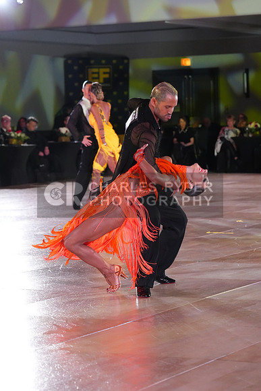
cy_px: 196
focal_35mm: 115
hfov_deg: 11.9
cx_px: 130
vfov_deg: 17.8
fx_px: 1250
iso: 4000
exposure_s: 1/250
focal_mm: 115
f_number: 5
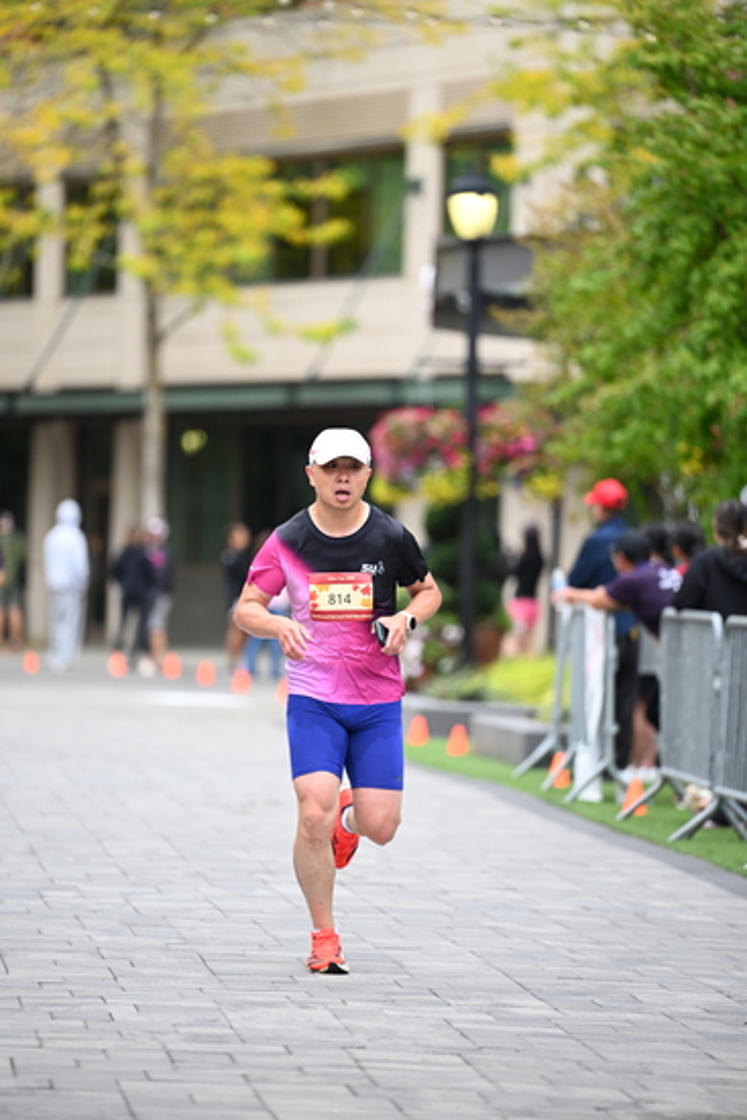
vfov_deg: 10.3
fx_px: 6221
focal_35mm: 200
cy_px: 560
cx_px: 374
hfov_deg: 6.9
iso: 1000
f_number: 2.8
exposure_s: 1/2000
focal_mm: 200
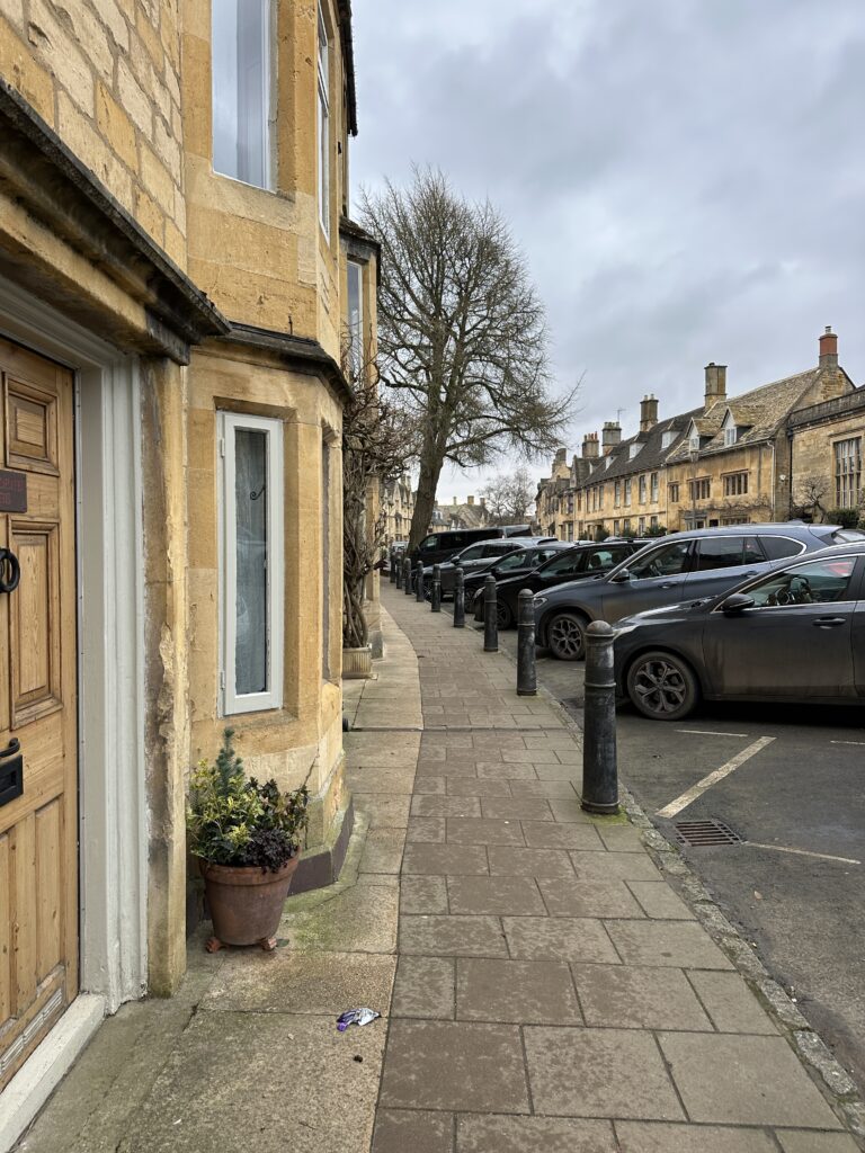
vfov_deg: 71.6
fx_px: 800
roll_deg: -0.3
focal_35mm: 24
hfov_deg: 56.8
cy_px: 576
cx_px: 432
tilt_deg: -0.1
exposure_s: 1/121
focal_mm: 6.86
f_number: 1.78
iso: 80
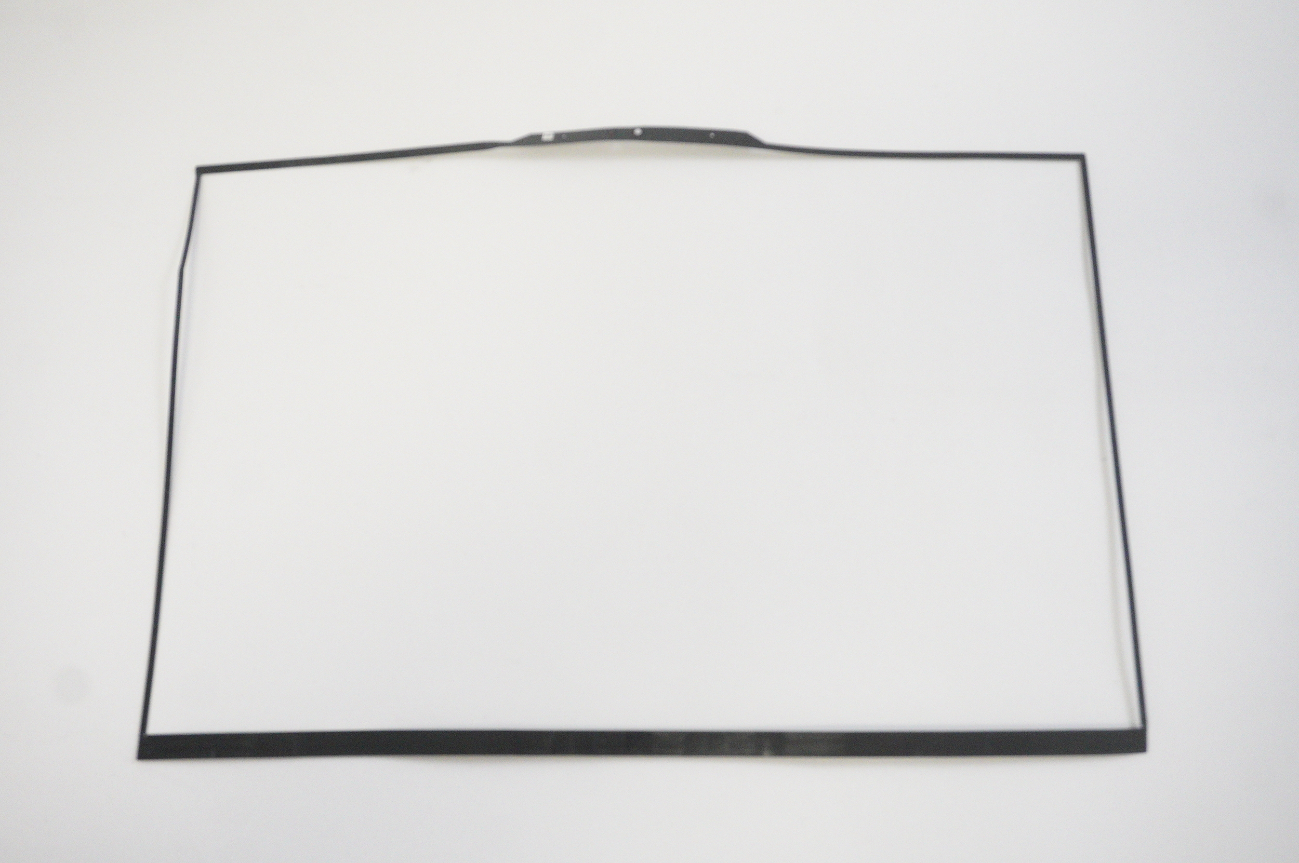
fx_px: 1244
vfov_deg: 38.3
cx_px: 650
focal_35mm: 34
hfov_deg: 55.1
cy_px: 432
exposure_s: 1/250
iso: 5000
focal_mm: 23
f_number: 5.6
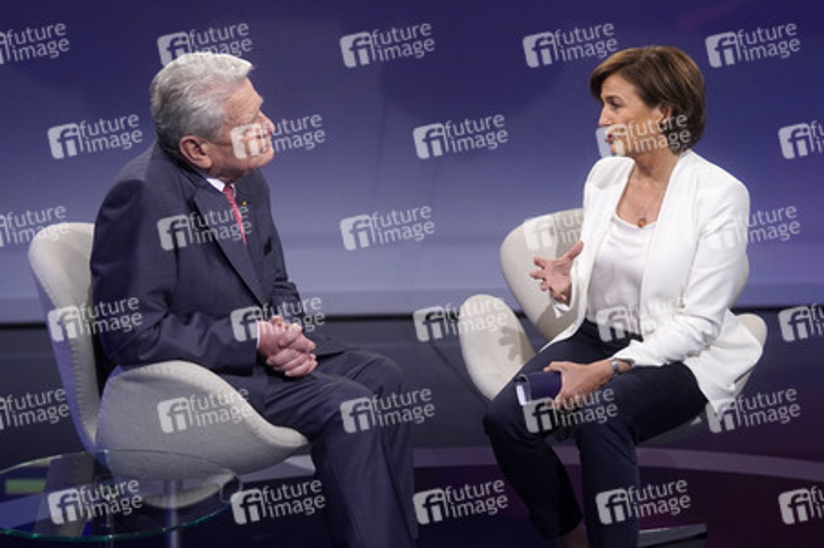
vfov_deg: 29.8
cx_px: 412
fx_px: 1029
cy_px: 274
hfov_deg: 43.6
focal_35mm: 45
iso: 640
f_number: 1.6
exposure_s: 1/500
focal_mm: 30
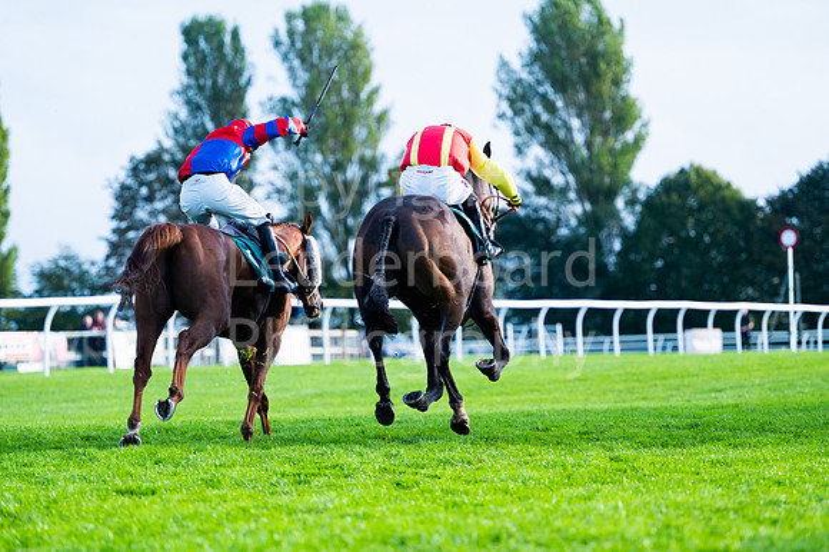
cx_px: 414
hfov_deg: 10.8
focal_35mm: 190
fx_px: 4373
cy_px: 276
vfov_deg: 7.2
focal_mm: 190
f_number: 4
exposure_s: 1/3200
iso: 400
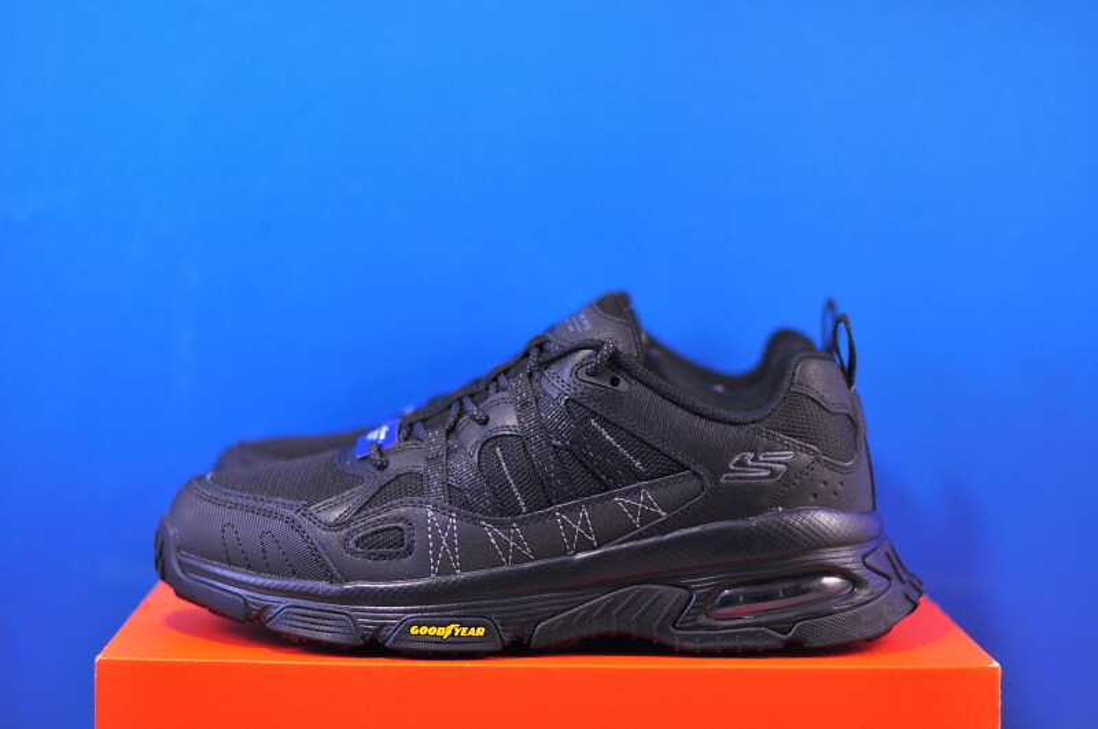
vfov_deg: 18.1
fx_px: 2284
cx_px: 549
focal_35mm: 75
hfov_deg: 27.0
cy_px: 364
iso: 250
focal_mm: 50
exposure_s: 1/320
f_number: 2
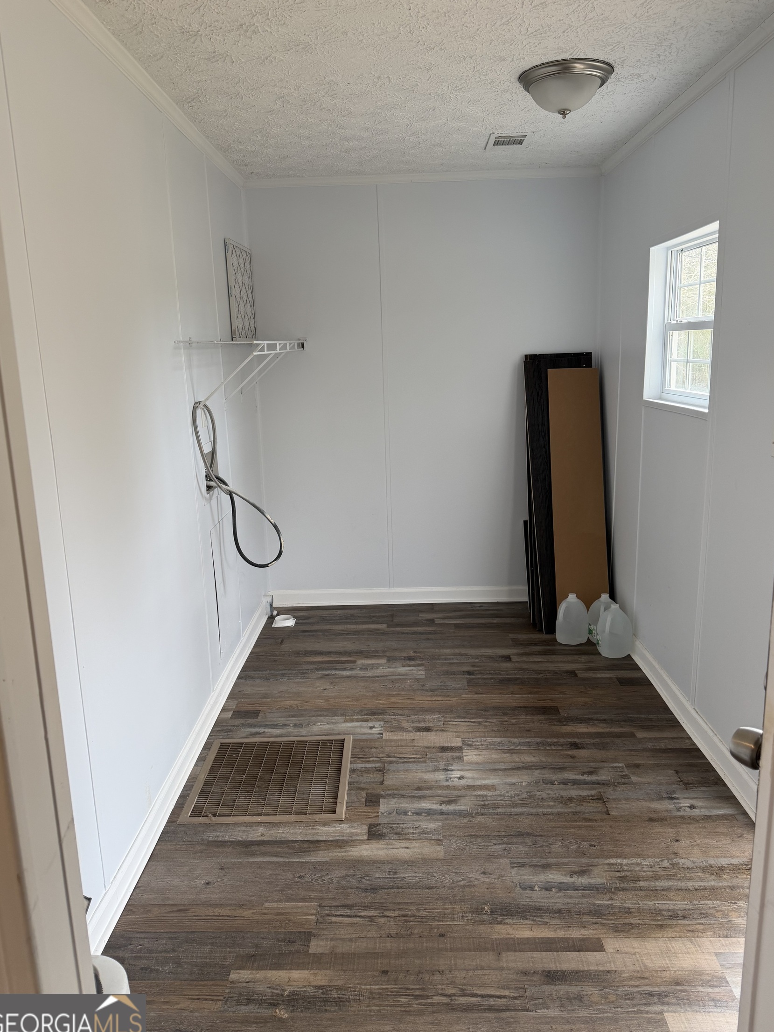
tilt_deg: -11.6
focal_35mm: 25
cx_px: 388
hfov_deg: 54.9
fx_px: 745
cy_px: 510
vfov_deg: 69.4
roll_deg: +1.6
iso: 125
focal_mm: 6.76
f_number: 1.78
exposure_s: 1/120
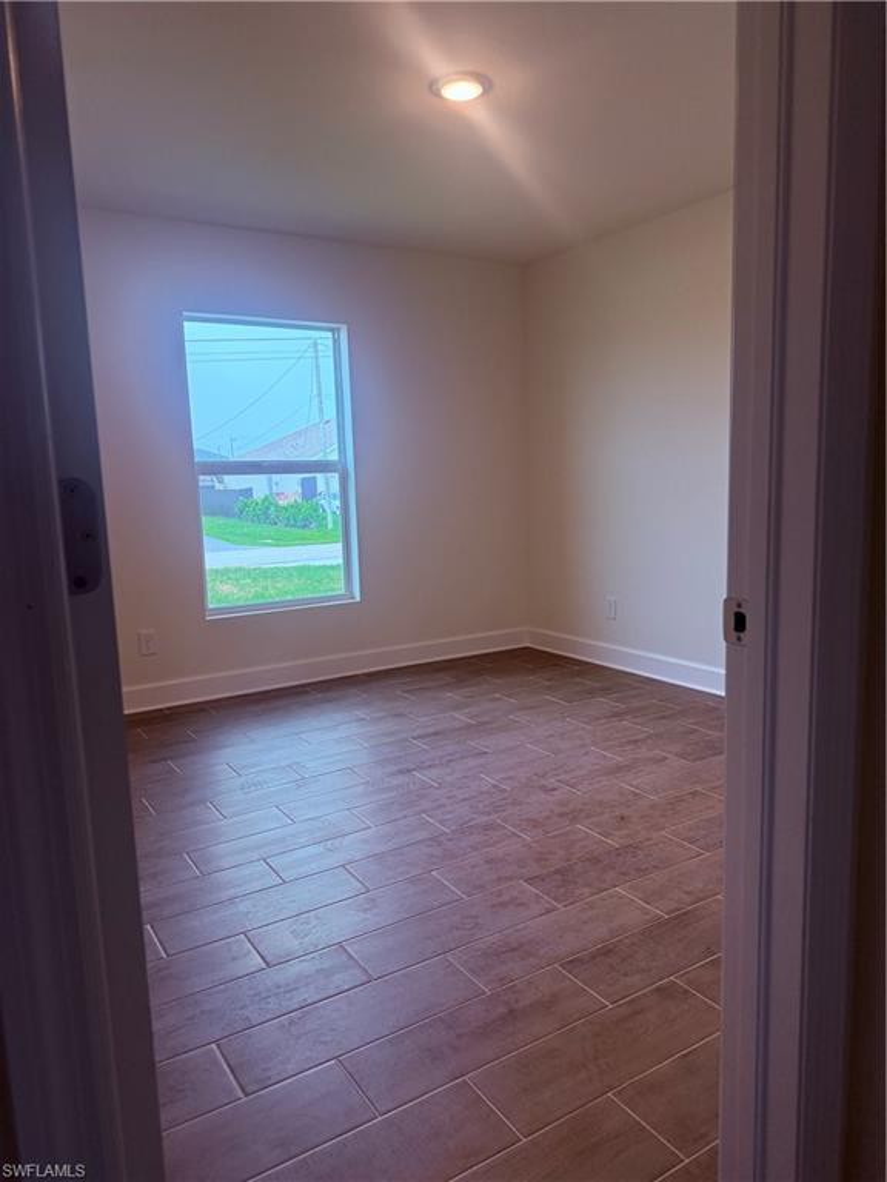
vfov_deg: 71.6
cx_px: 444
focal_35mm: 24
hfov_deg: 56.8
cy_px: 591
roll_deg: +1.1
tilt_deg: -7.3
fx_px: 820
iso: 200
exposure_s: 1/206
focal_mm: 6.76
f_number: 1.78
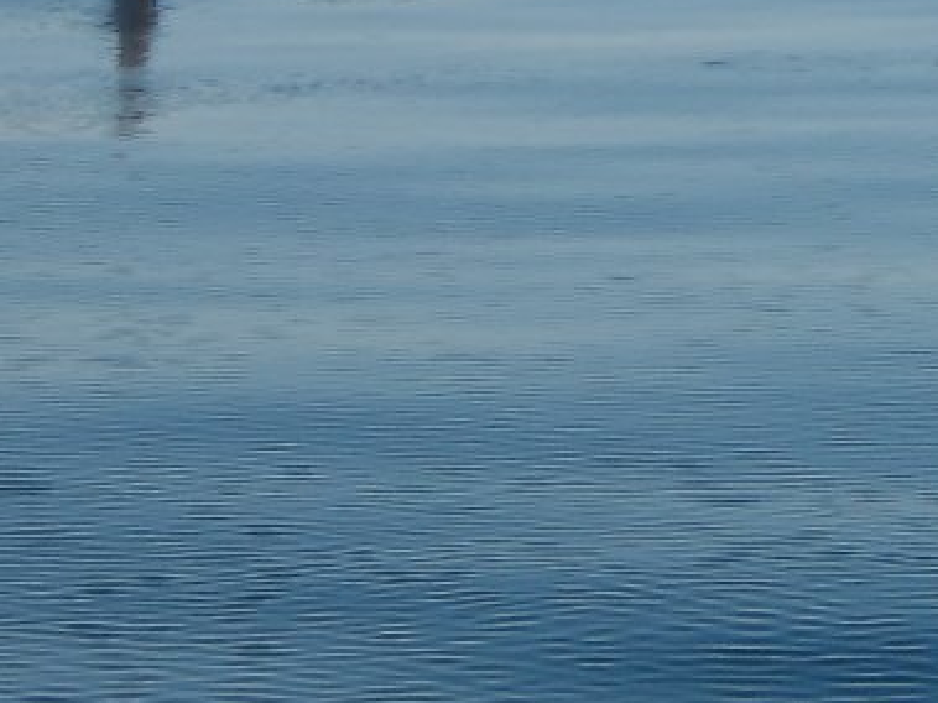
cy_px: -330
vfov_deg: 4.6
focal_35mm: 322
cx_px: 983
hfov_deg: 6.1
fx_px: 8723
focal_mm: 19.6
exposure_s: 1/351
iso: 100
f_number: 6.6
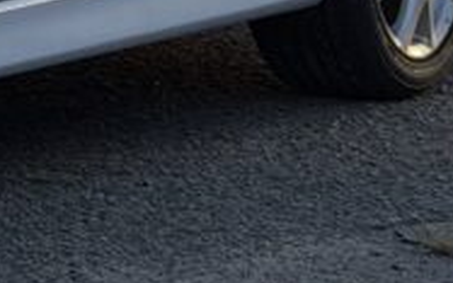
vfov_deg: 4.6
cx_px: -671
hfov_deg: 7.1
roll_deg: +0.0
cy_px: -341
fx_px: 3433
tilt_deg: -0.6
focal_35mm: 278
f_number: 1.78
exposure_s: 1/1642
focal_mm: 6.76
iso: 64
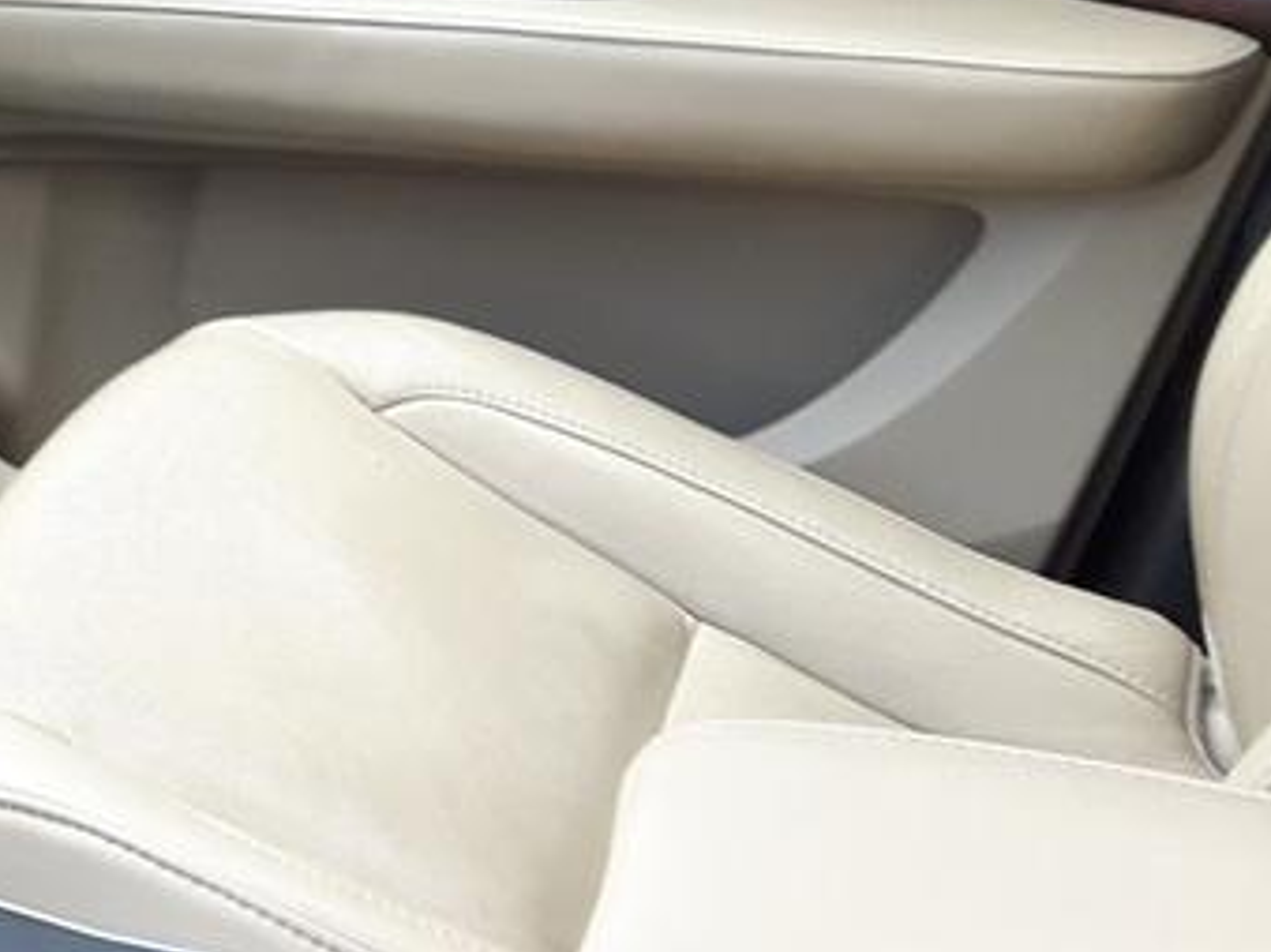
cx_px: -559
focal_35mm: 117
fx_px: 4294
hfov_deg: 15.7
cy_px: 660
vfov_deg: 12.6
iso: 64
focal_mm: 3.7
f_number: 1.9
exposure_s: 1/100
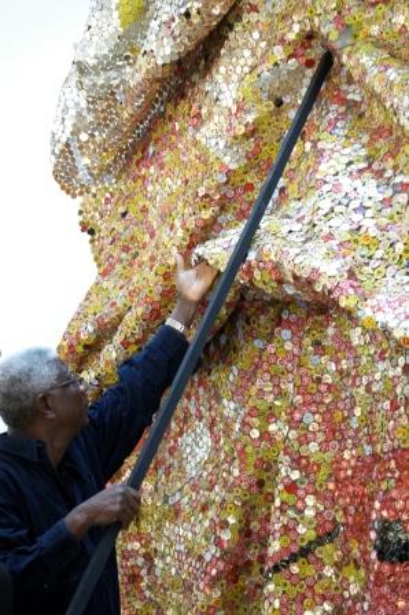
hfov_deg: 16.5
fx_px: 1408
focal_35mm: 82
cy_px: 308
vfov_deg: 24.6
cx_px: 204
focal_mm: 55
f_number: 5
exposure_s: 1/20
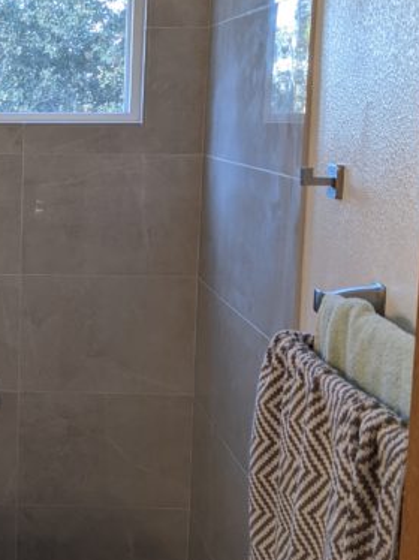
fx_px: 1196
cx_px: -69
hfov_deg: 18.9
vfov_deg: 26.3
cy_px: 319
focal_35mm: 74
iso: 80
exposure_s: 1/120
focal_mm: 4.38
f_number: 1.73
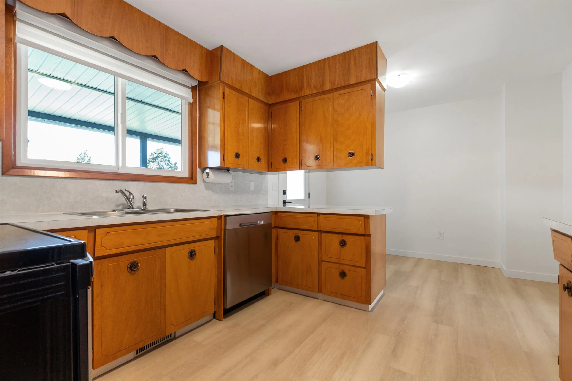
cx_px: 286
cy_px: 190
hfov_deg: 100.4
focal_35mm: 15
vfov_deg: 77.3
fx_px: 238
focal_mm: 10
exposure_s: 1/10
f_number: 8
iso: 250
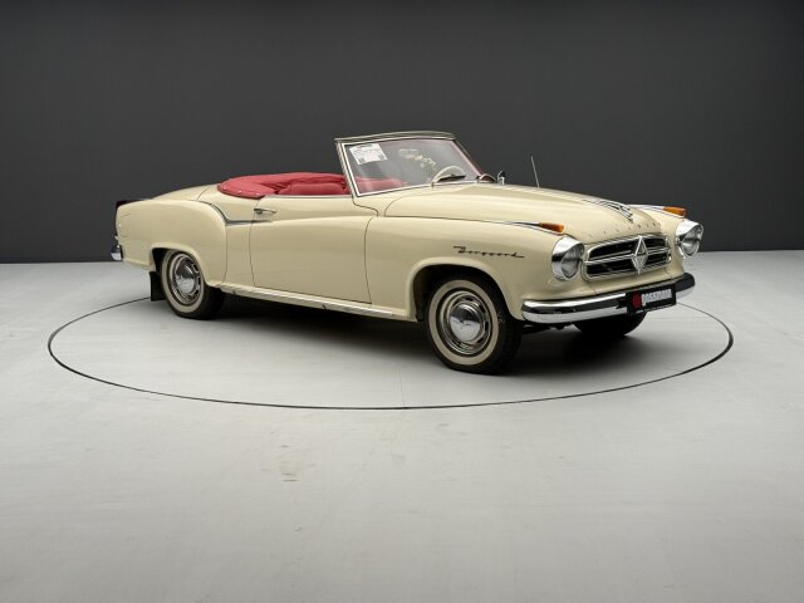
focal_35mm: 48
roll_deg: +0.5
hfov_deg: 39.7
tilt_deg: -9.7
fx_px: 1115
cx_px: 402
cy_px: 302
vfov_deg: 30.3
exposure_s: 1/99
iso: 80
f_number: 1.78
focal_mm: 6.76
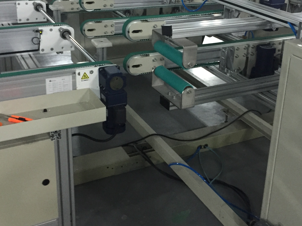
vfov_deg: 30.0
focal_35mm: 48
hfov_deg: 39.6
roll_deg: -2.9
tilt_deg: -23.0
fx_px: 419
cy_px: 73
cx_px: 173
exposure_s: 1/17
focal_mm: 4.15
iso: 250
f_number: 2.2
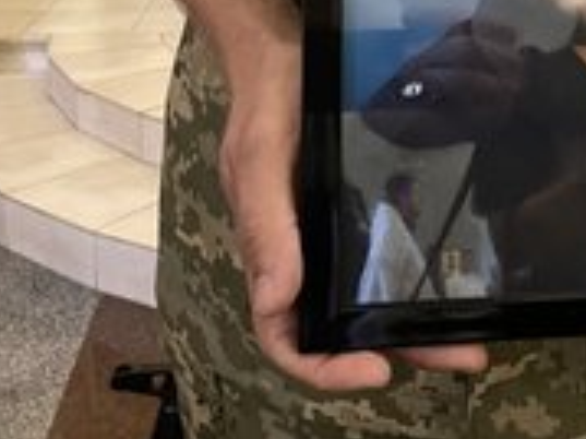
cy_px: -7
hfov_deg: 32.0
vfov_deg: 24.0
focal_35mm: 58
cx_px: 498
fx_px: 981
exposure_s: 1/33
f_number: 1.6
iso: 400
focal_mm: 4.2
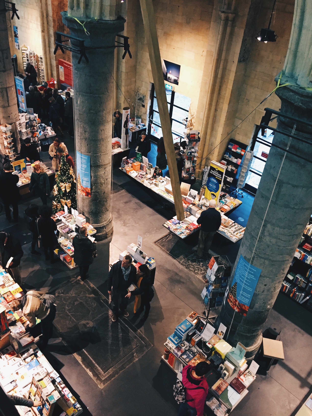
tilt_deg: -34.7
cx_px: 156
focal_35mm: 29
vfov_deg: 61.7
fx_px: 349
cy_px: 208
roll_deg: -3.8
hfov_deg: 48.2
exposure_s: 1/33
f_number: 2.2
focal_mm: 4.15
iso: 200
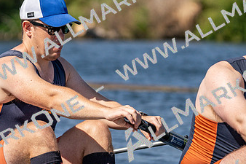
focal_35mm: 433
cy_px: 93
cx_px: 63
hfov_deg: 4.8
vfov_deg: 3.2
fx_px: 2957
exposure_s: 1/2000
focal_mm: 252
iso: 200
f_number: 5.6
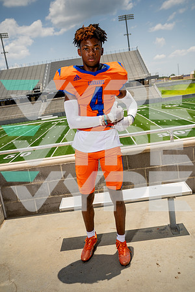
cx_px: 98
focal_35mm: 33
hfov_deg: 40.0
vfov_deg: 57.2
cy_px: 146
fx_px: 268
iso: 100
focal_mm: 33
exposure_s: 1/250
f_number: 7.1
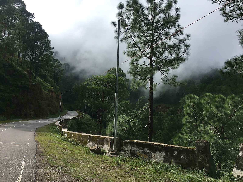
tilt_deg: +9.9
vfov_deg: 48.2
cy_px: 91
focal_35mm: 29
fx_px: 204
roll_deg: -1.1
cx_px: 122
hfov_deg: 61.7
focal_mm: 4.15
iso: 25
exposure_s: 1/2137
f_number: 2.2
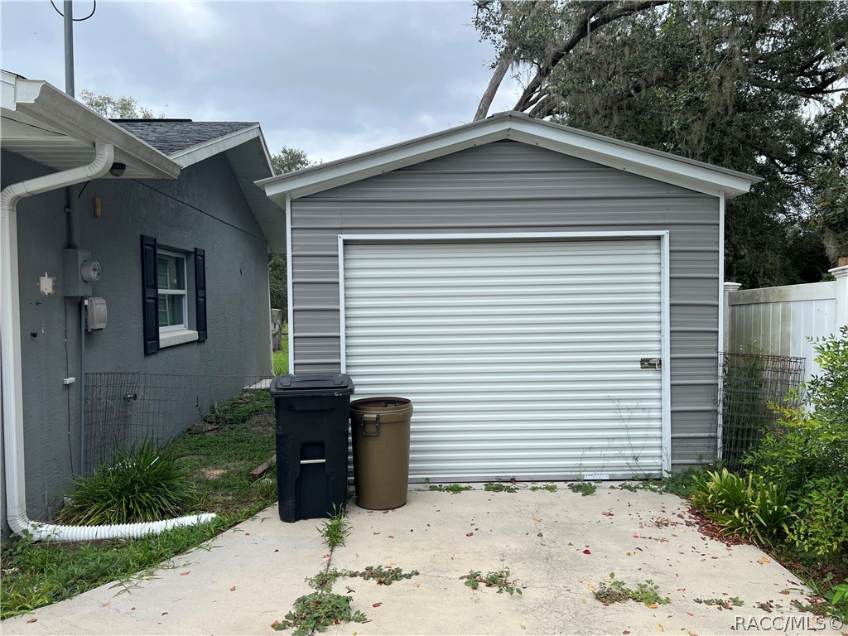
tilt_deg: -1.7
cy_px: 318
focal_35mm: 26
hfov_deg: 67.3
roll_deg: +1.1
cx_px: 424
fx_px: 637
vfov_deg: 53.1
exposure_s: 1/1468
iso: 50
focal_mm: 5.7
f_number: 1.5
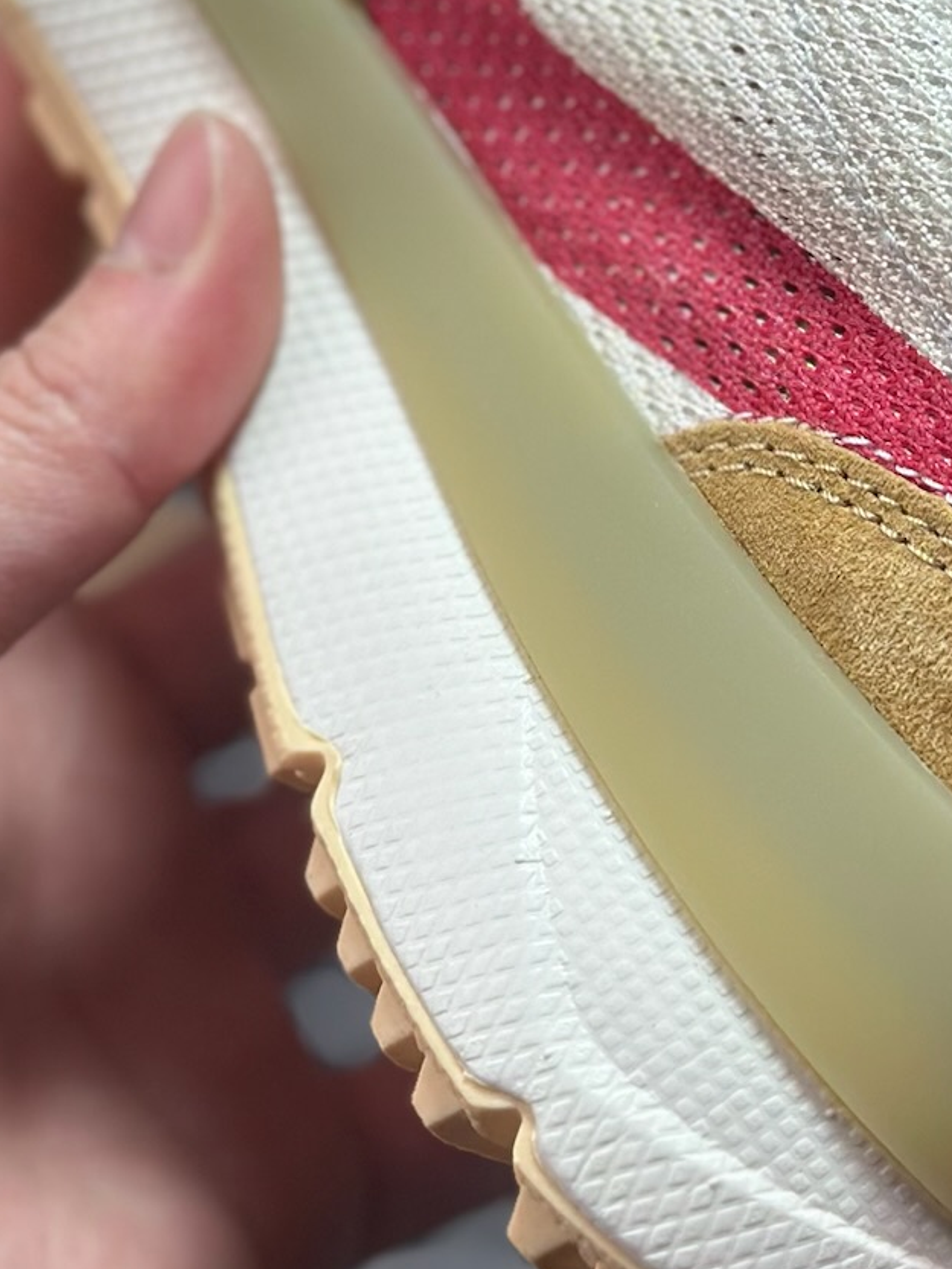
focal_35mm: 118
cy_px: 142
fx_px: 4326
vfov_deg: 16.5
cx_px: 771
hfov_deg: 12.5
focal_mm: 6.86
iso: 80
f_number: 1.78
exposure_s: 1/1323
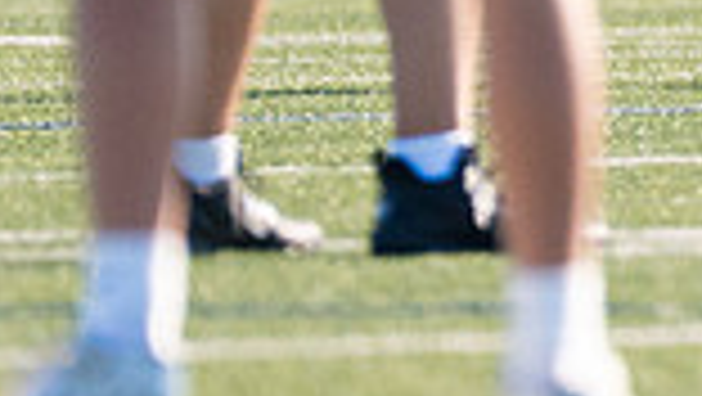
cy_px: -373
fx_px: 31666
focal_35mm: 1700
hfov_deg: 1.3
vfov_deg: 0.7
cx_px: 1314
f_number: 2.8
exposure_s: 1/5000
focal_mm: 200
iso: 400
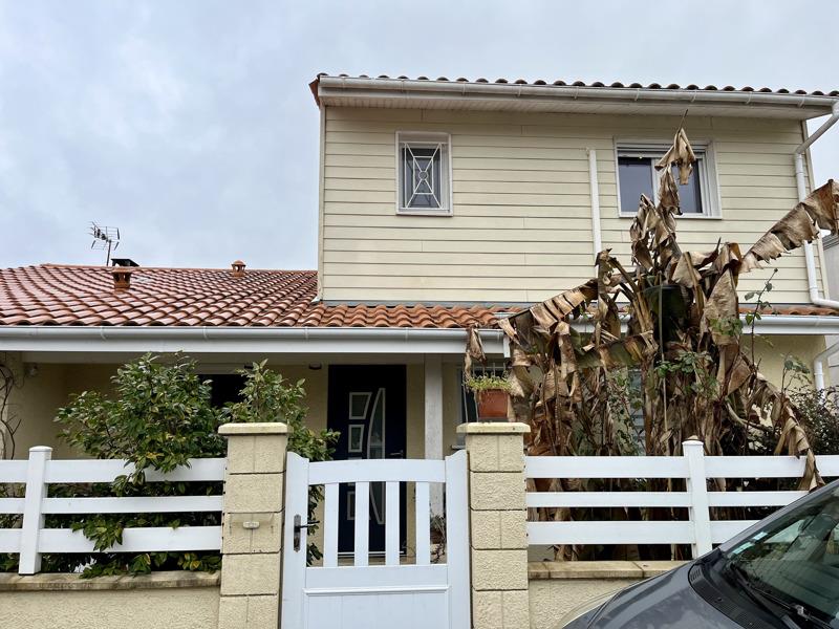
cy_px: 314
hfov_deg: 67.3
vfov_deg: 53.1
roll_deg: +0.0
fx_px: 630
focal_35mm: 26
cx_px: 420
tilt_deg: +10.2
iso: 50
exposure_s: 1/1389
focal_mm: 5.1
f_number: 1.6
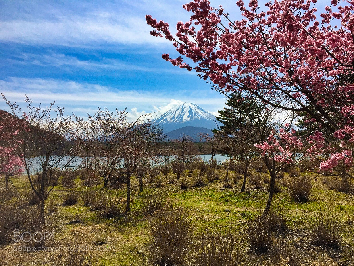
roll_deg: +0.1
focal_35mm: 29
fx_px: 297
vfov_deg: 48.2
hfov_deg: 61.7
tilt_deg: +4.9
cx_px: 177
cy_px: 133
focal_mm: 4.15
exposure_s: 1/4405
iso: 32
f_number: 2.2
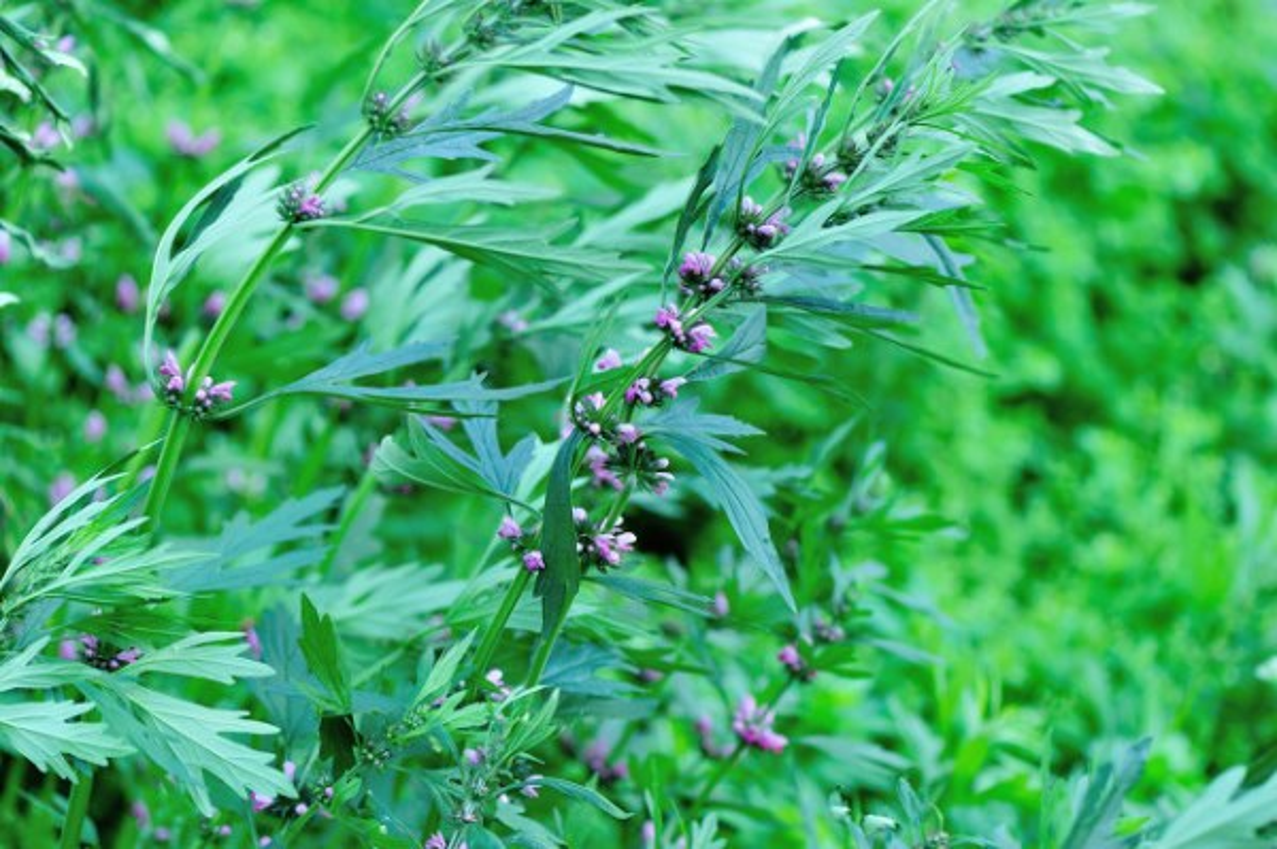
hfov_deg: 19.5
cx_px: 638
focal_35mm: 105
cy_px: 424
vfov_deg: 13.0
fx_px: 3721
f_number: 3.5
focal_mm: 105
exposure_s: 1/100
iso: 200
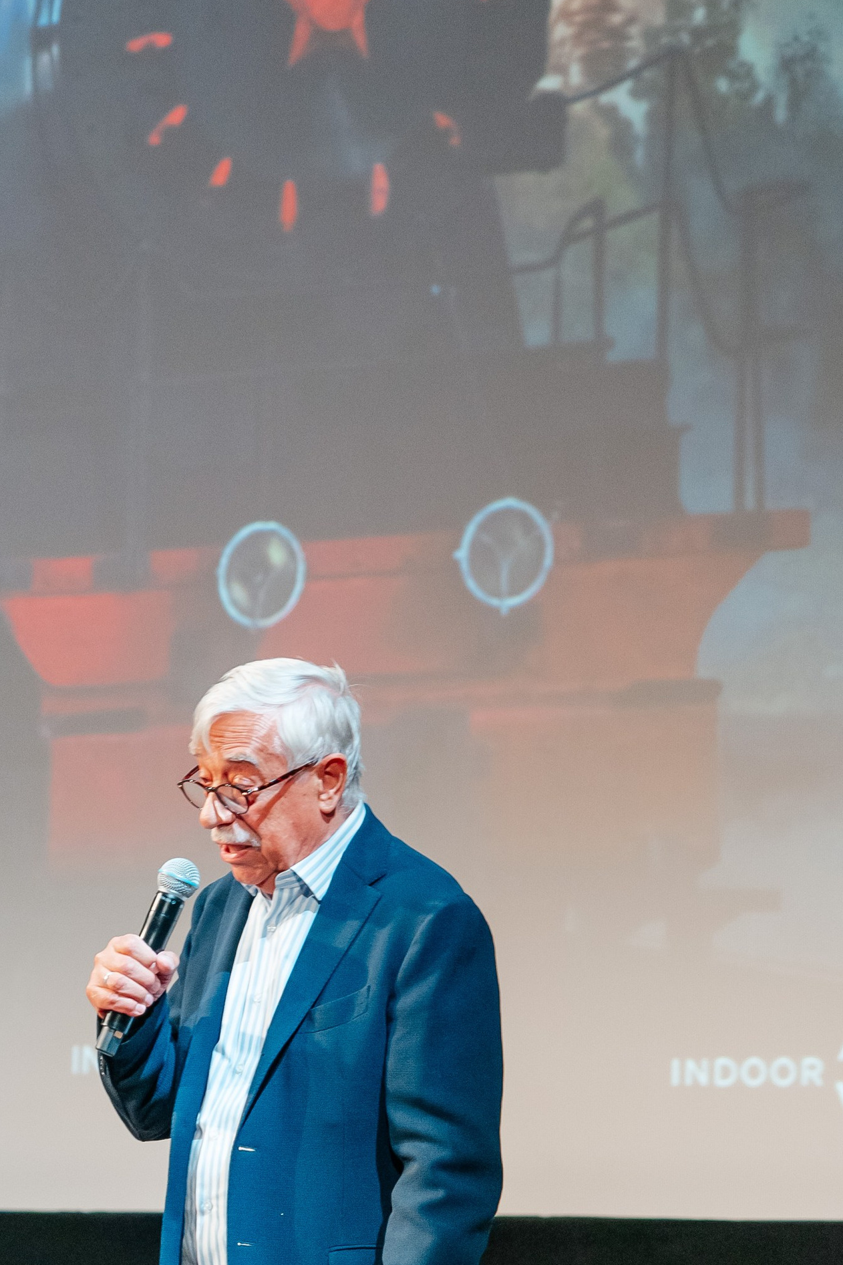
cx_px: 290
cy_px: 886
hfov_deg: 9.7
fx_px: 4987
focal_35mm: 142
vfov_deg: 14.4
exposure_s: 1/160
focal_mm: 70
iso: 1600
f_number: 2.8
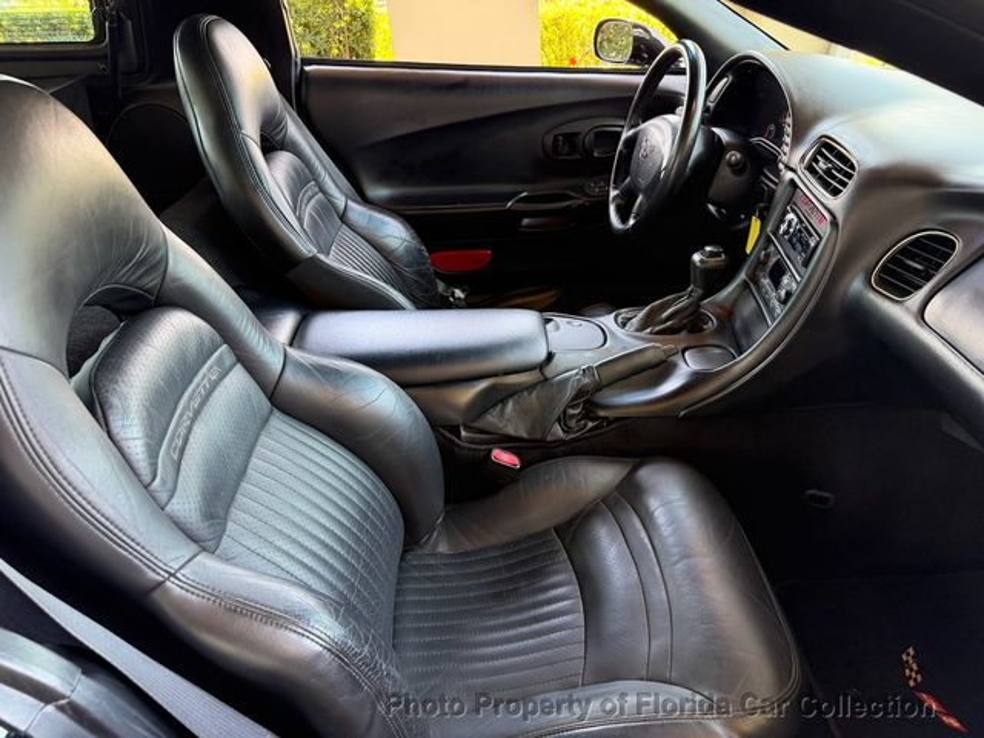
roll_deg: +2.9
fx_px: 682
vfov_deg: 56.8
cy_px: 369
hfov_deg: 71.6
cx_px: 492
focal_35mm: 24
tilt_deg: -31.8
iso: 200
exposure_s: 1/71
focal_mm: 6.76
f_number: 1.78
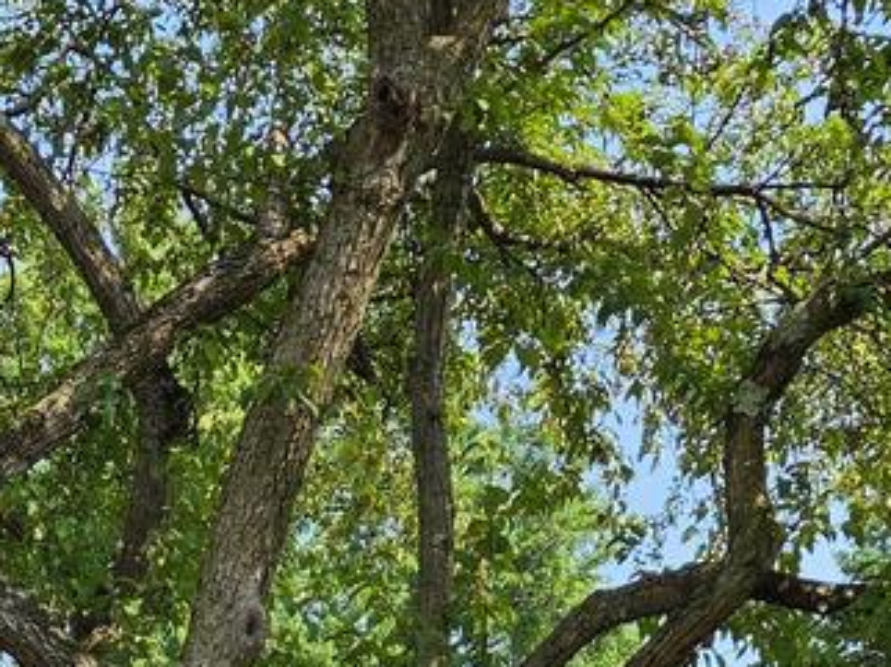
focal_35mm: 103
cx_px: 155
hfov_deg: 18.9
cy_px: 1381
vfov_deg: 12.4
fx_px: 2649
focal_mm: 5.4
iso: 80
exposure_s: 1/2882
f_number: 1.8
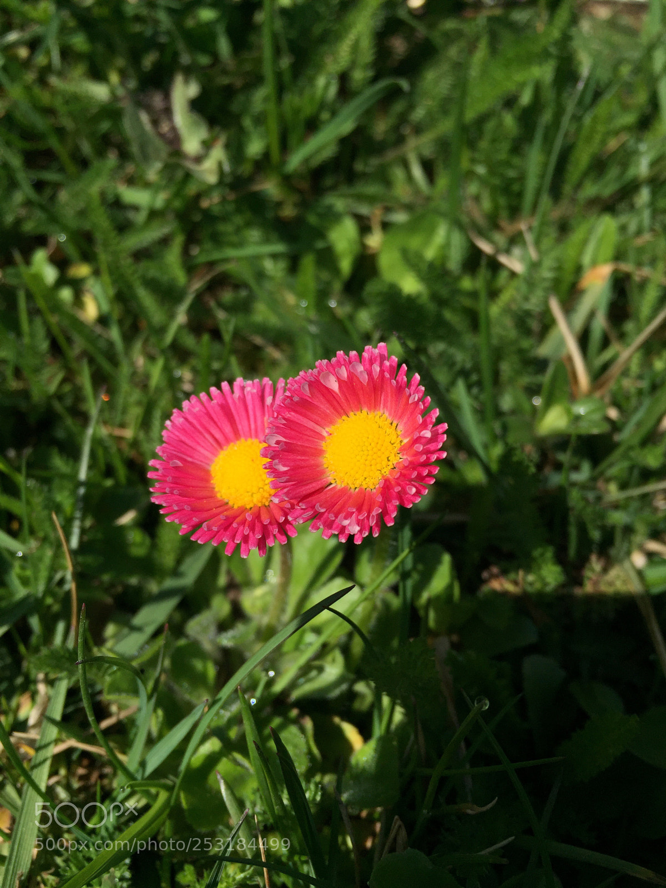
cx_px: 333
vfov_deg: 61.7
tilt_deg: -38.6
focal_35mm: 29
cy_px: 444
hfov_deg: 48.2
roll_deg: -4.4
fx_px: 744
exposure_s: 1/3968
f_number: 2.2
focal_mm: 4.15
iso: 32
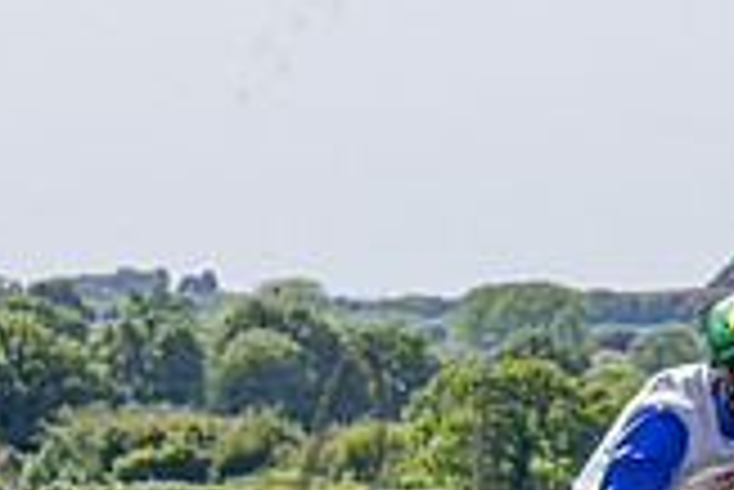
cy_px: 485
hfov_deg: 4.8
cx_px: 1189
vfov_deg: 3.2
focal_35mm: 425
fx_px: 8673
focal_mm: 70
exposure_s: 1/2000
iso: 200
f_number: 4
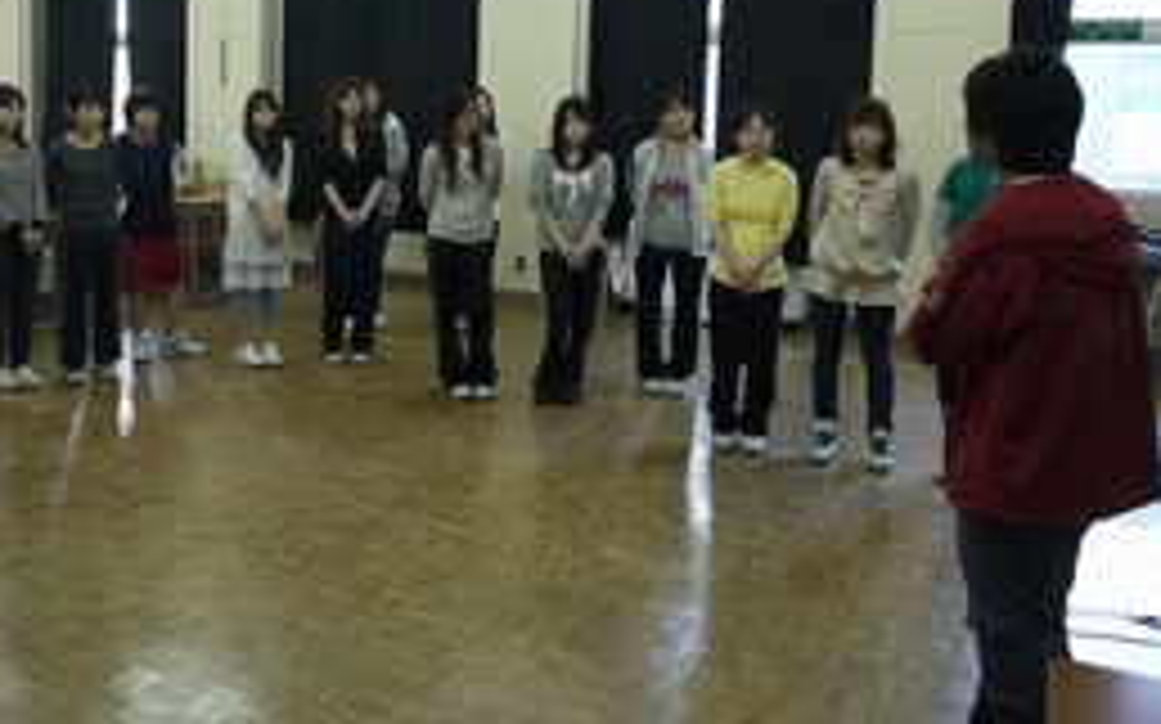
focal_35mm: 37
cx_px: 328
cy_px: 200
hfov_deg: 51.1
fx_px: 1170
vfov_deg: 33.8
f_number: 4
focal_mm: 9
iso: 200
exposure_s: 1/30
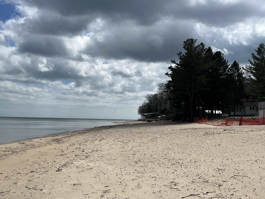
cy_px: 126
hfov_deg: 51.1
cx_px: 108
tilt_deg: -1.6
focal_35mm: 36
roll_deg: -2.3
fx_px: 276
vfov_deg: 39.4
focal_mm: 5.1
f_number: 1.6
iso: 50
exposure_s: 1/10870
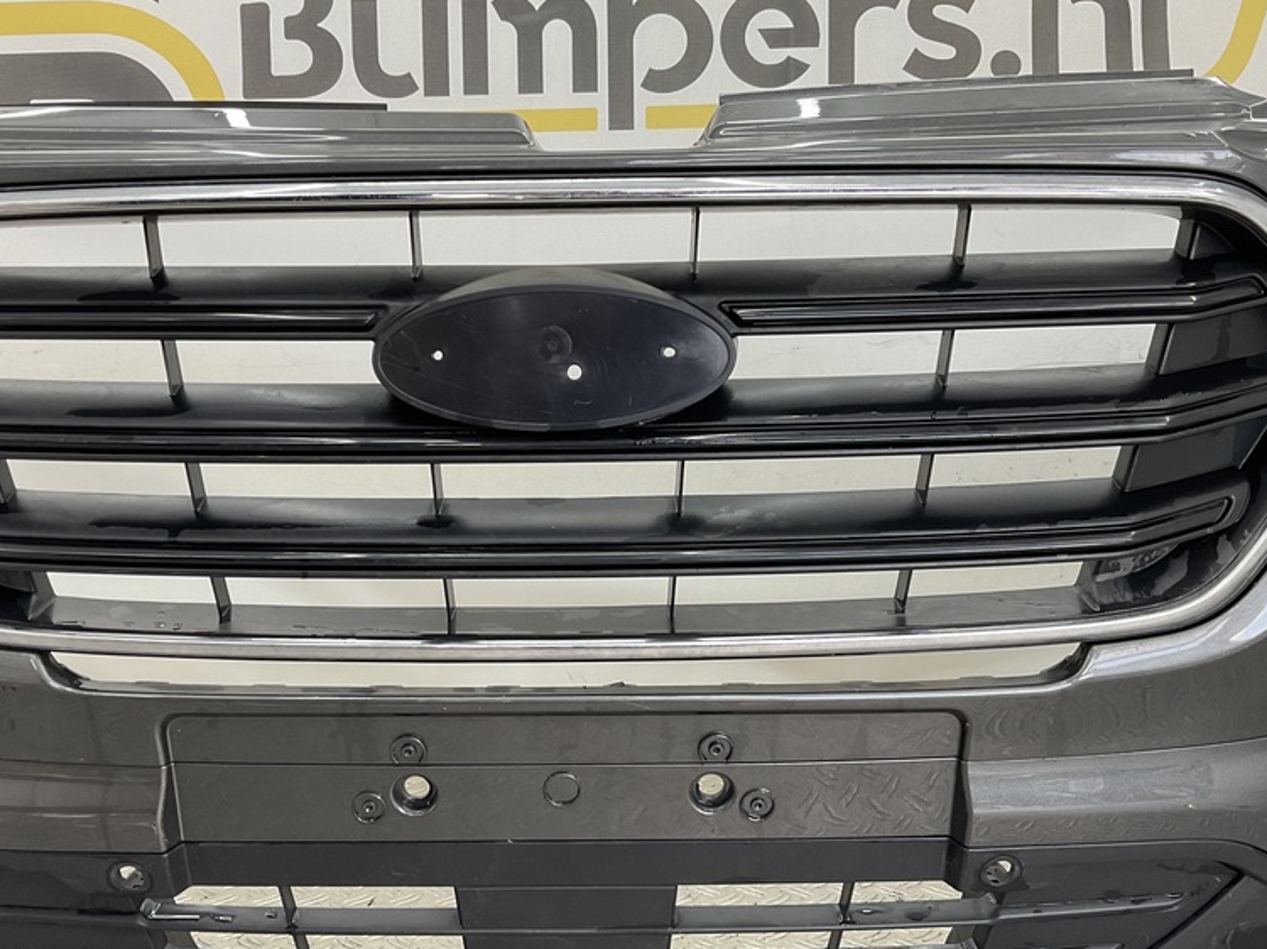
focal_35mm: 39
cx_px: 581
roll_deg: +0.2
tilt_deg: -8.8
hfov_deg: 47.8
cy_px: 583
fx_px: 1427
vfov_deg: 36.6
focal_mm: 3
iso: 32
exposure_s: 1/100
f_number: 1.8
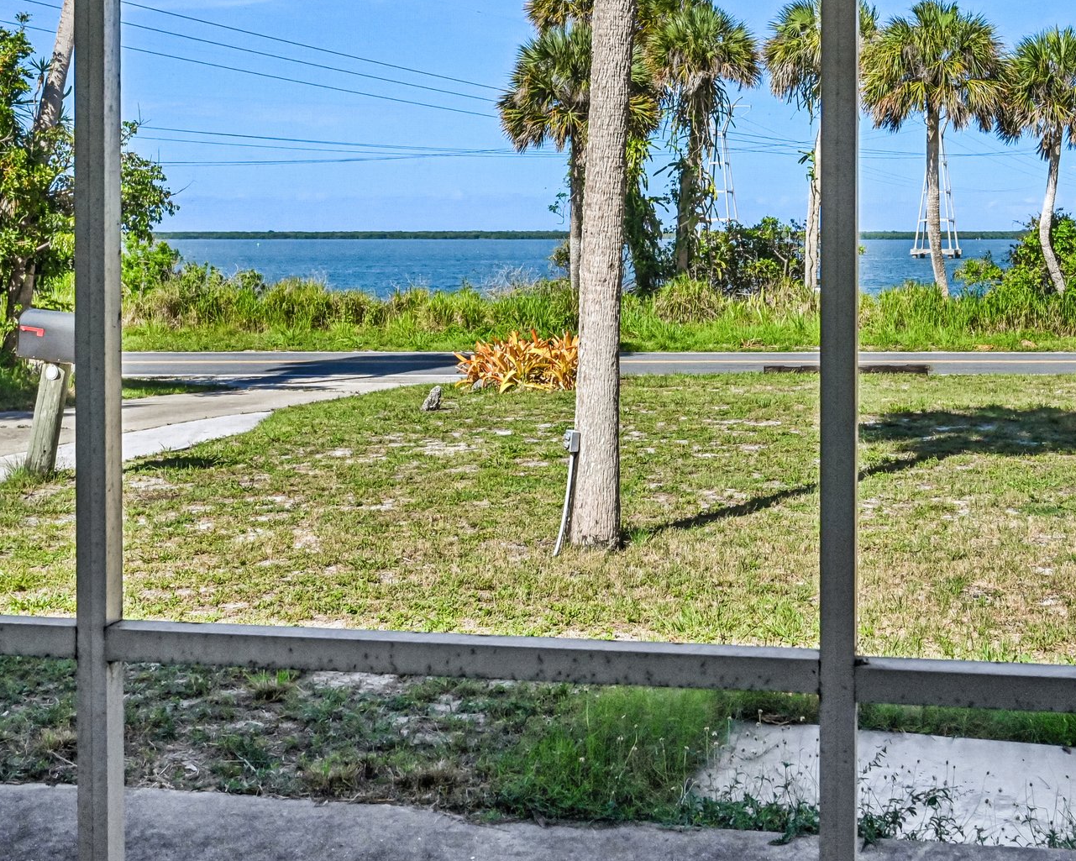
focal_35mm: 45
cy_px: 323
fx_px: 1433
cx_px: 642
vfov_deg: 33.3
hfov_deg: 41.0
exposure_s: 1/6400
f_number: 8
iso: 3200
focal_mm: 30
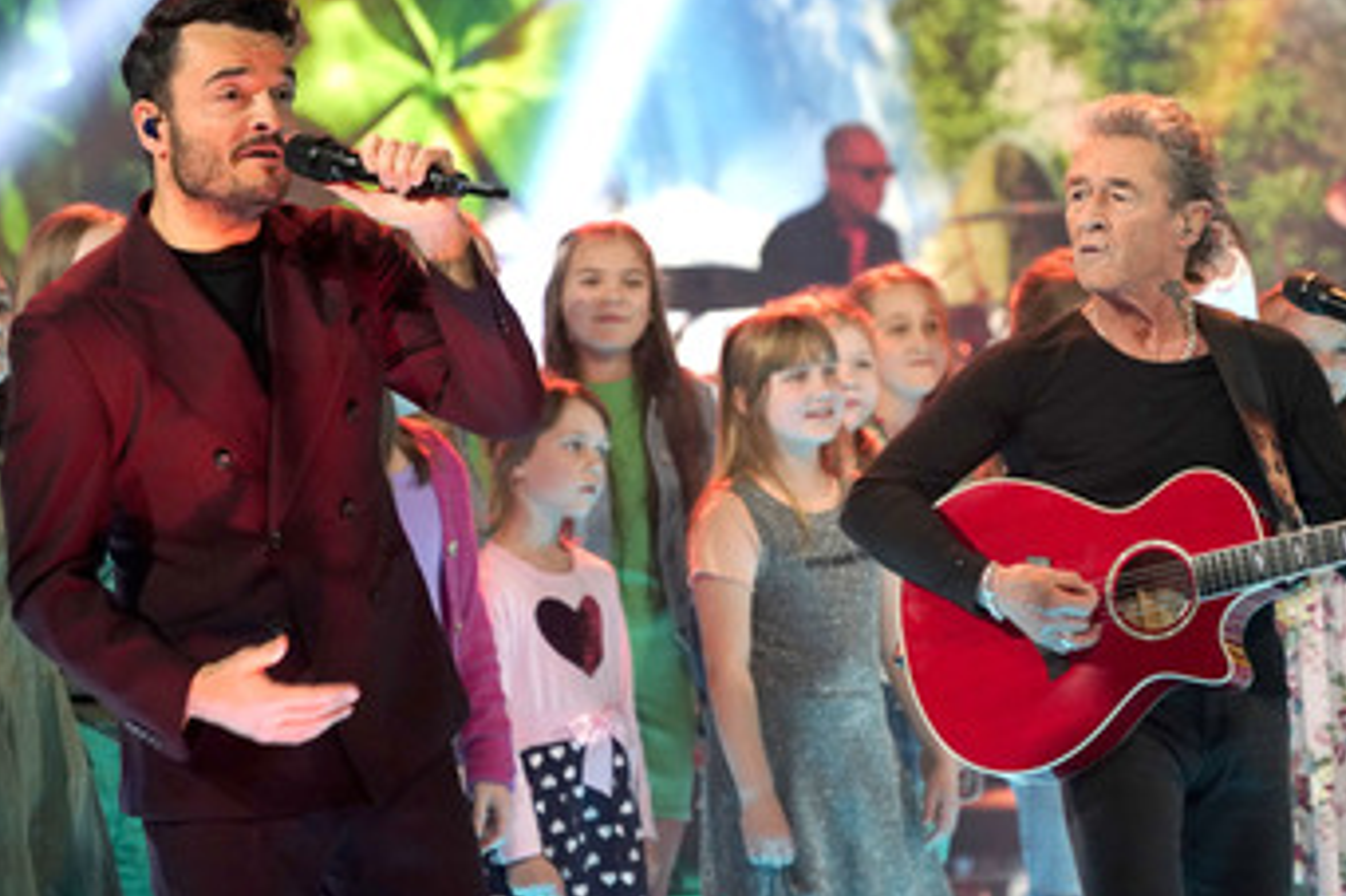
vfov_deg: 6.7
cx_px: 827
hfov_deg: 10.0
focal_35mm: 205
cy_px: 458
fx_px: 7661
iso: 3200
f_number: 5.6
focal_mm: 155
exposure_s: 1/160
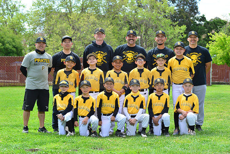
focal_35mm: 80
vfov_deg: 17.1
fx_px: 511
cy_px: 77
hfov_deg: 25.4
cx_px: 115
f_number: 8
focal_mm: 80
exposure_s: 1/200
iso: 200
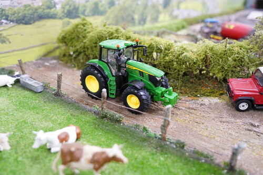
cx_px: 132
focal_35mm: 31
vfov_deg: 42.3
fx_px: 226
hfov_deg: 60.3
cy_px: 88
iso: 800
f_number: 4
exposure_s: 1/15
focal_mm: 31
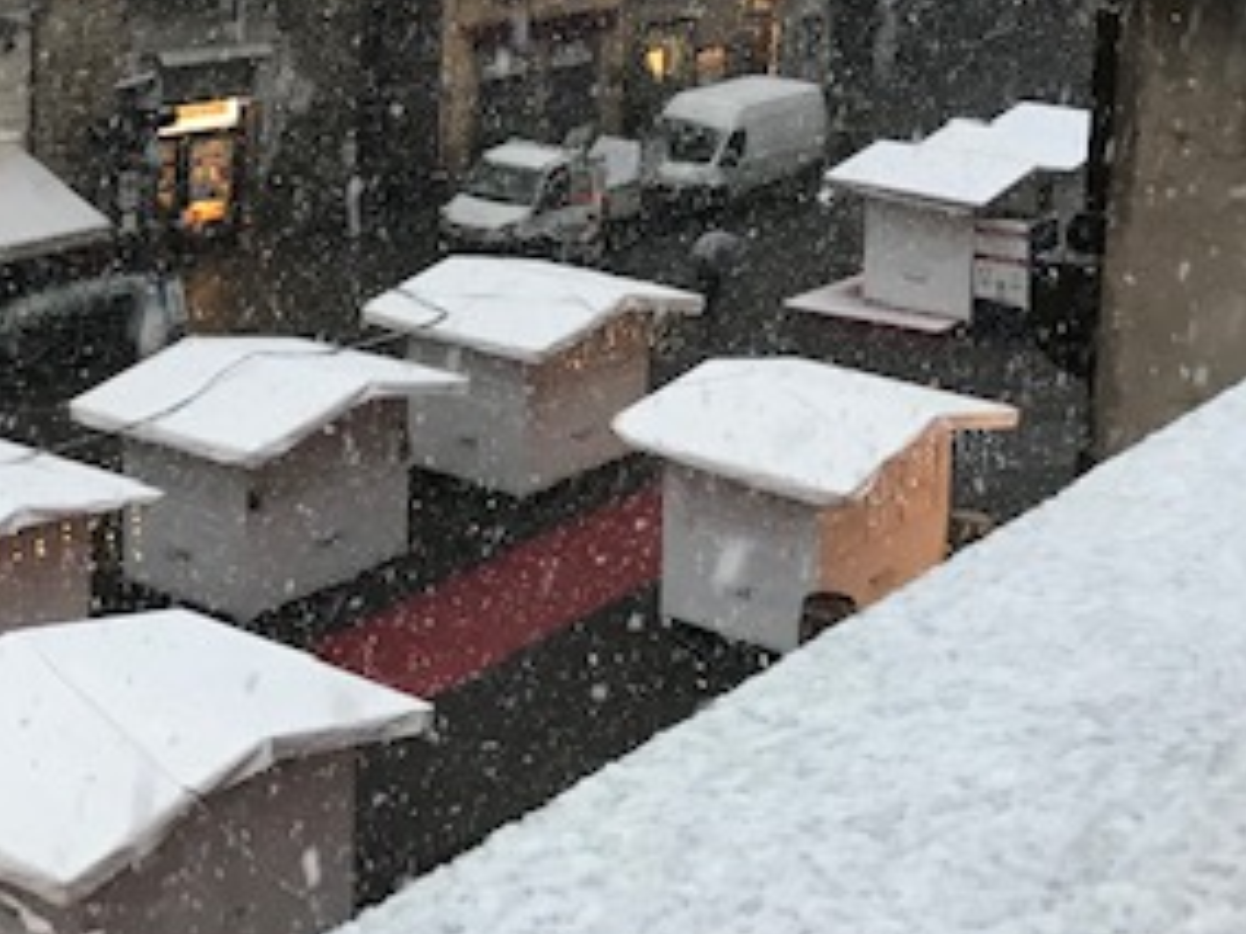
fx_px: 2268
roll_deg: -2.2
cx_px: 412
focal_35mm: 63
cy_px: -53
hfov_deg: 30.5
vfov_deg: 22.2
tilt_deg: -1.8
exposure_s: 1/25
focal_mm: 3.99
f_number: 1.8
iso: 32
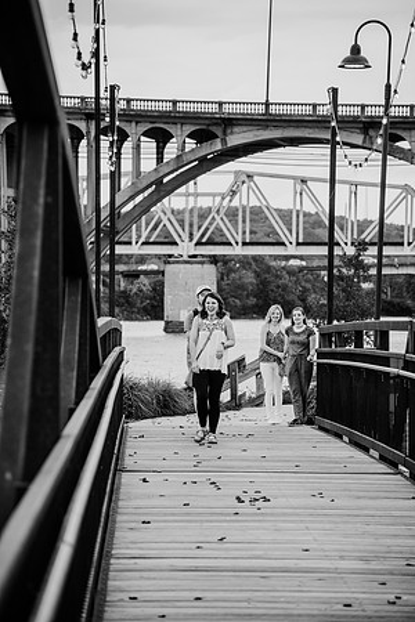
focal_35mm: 120
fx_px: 2075
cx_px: 208
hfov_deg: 11.4
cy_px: 311
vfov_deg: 17.1
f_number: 4
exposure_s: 1/640
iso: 400
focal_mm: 120
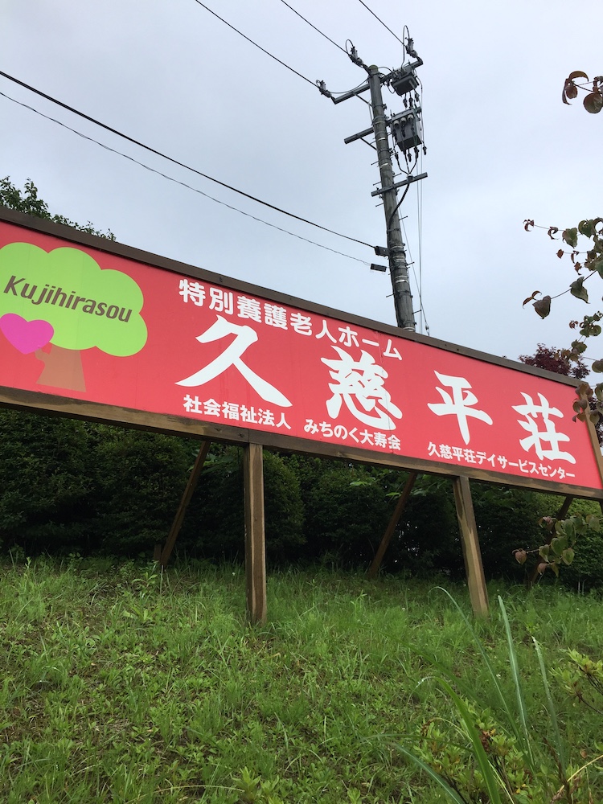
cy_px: 402
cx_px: 302
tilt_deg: +24.3
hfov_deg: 48.2
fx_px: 674
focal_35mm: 29
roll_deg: +3.7
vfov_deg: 61.7
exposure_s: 1/1041
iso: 32
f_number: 2.2
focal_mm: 4.15
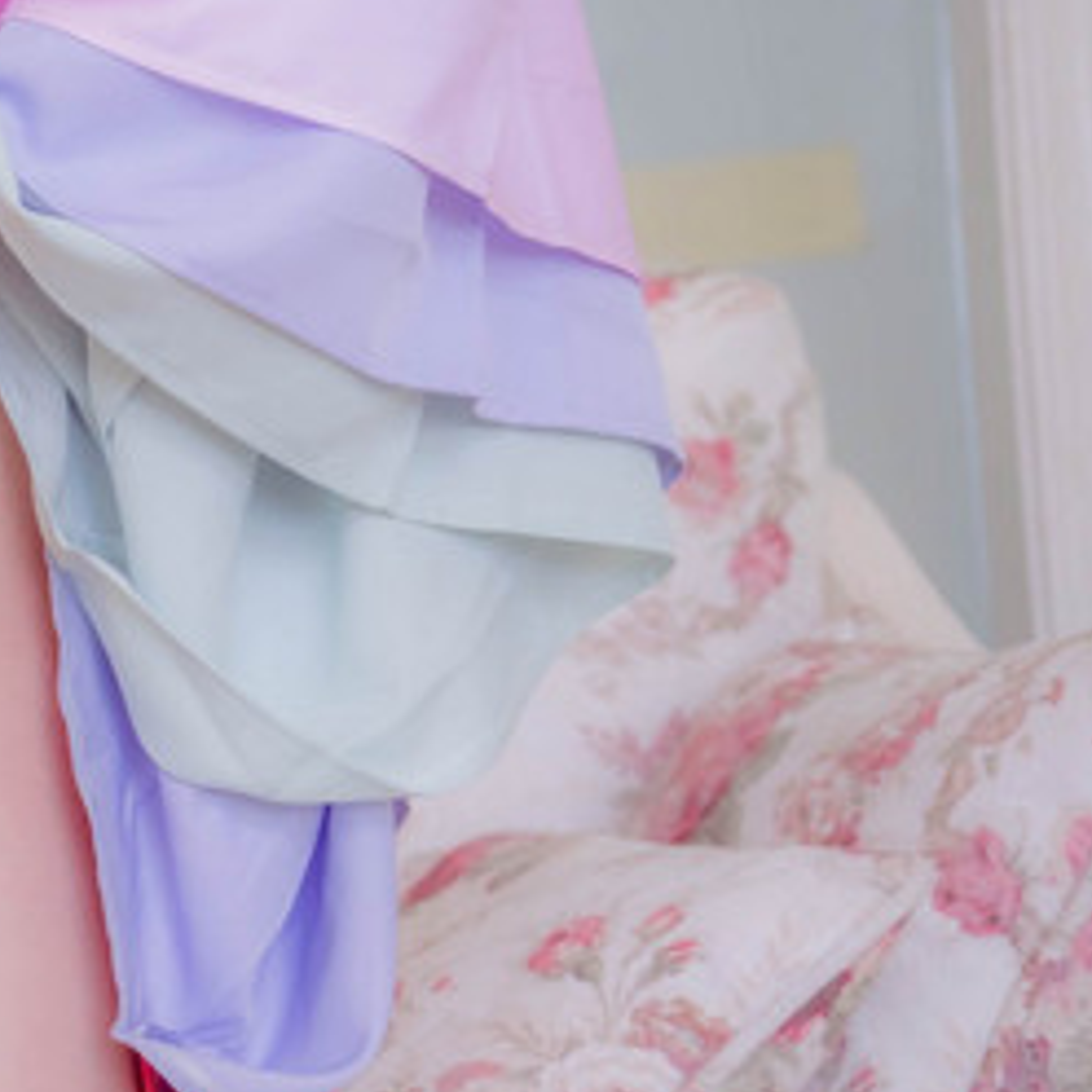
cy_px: 583
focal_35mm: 101
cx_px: -282
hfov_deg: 16.4
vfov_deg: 17.2
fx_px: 3605
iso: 640
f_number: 4.5
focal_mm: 46
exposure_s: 1/160
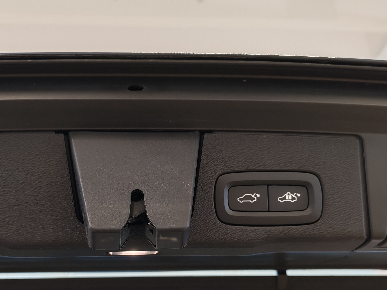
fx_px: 470
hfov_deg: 44.2
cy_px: 196
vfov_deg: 34.0
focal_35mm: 42
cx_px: 131
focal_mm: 6.12
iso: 250
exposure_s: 1/100
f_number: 1.9
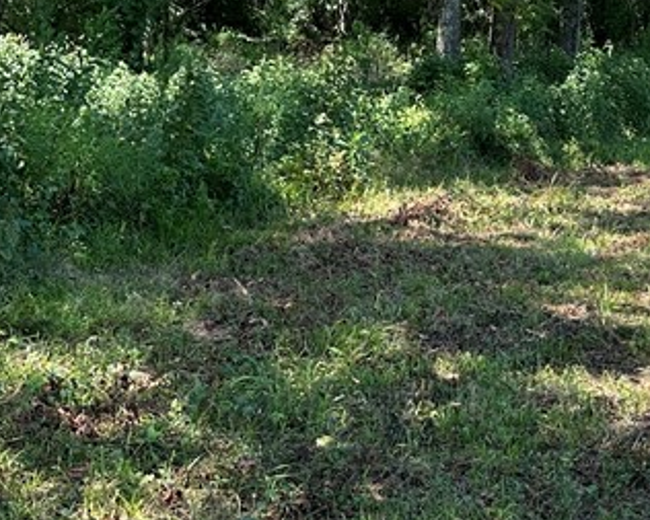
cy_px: -142
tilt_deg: +4.5
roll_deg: -1.6
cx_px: 518
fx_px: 1463
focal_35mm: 76
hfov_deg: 24.7
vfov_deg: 18.8
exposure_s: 1/836
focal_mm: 6.86
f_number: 1.78
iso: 80
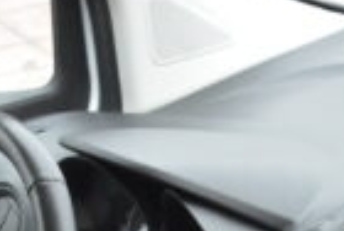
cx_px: 499
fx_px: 1570
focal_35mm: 164
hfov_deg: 12.0
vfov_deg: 7.6
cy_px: 616
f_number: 3.5
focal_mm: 20
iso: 1600
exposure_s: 1/1250
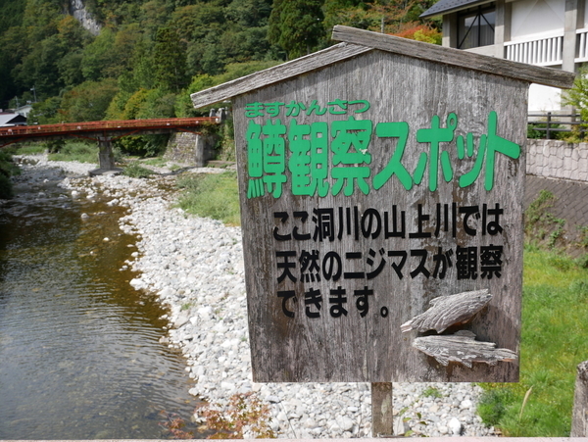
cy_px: 221
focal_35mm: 34
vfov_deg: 41.8
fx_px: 578
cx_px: 294
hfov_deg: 53.9
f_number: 7.1
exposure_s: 1/400
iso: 200
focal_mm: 17
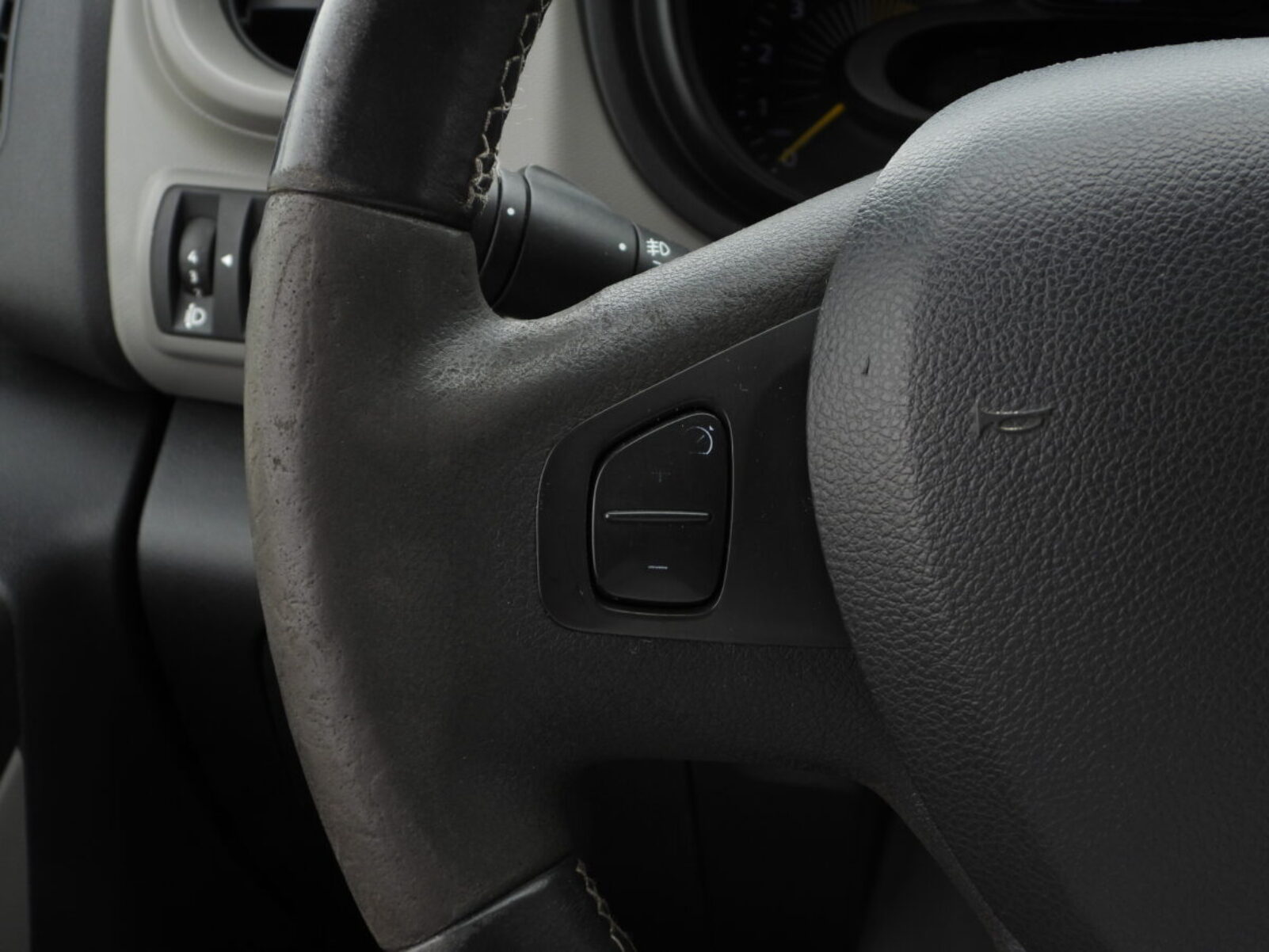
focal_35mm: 47
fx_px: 1723
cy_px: 476
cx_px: 634
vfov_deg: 30.9
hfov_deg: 40.4
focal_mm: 8.5
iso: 100
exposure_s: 1/125
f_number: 3.2
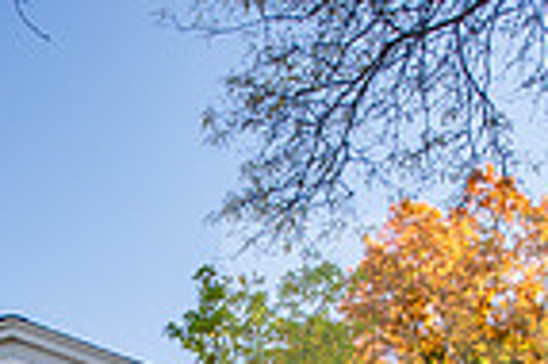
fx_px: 1049
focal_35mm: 69
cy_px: 676
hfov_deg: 28.6
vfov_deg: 16.2
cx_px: 107
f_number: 3.5
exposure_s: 1/250
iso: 320
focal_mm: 17
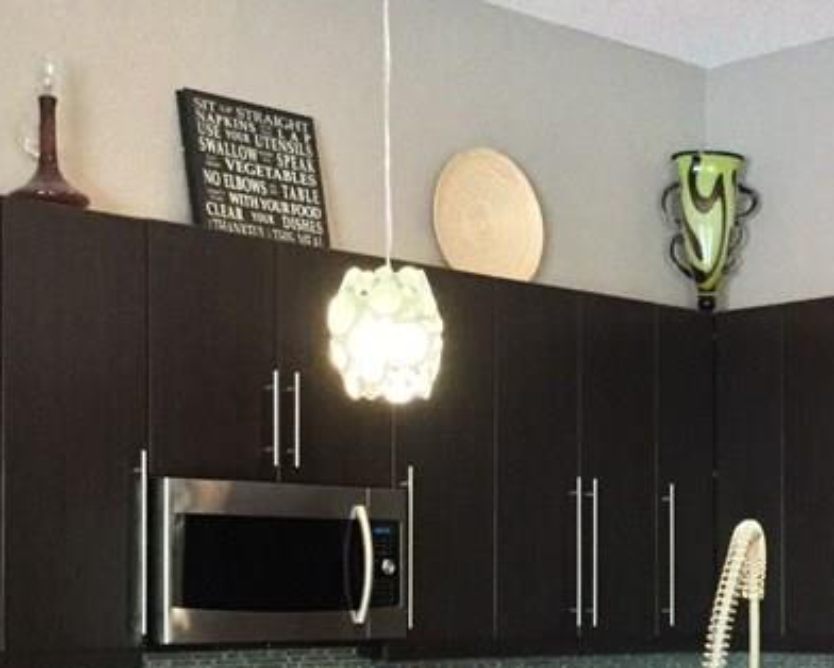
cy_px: 562
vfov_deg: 19.2
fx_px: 1951
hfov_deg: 23.7
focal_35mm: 79
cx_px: 679
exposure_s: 1/15
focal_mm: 3.3
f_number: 2.4
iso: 500
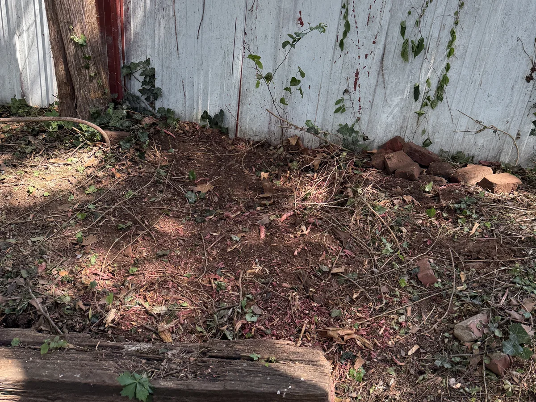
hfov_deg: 71.6
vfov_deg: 56.8
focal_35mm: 24
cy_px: 201
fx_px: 372
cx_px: 268
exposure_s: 1/524
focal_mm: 6.76
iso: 100
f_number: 1.78
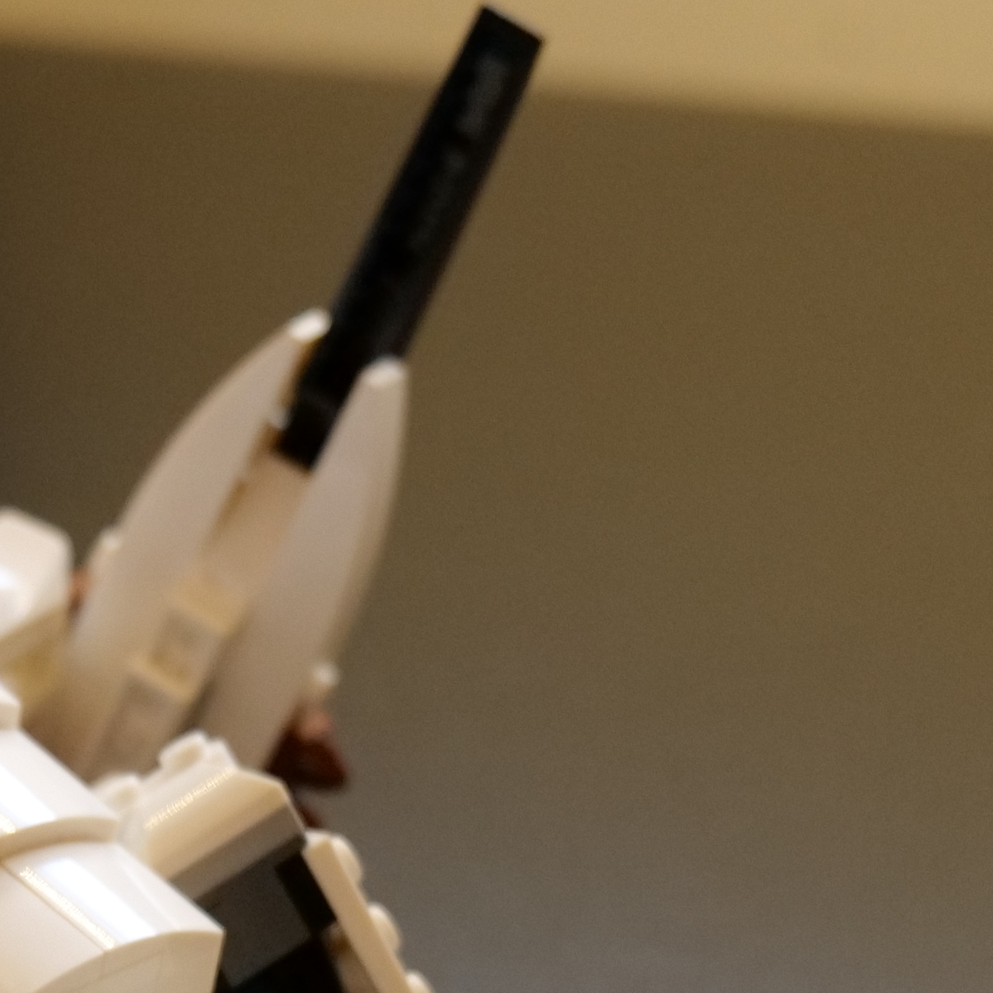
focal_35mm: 138
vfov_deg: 12.3
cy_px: 1278
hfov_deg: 12.6
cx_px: 99
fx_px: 4479
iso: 5000
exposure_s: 1/60
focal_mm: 41
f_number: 4.8
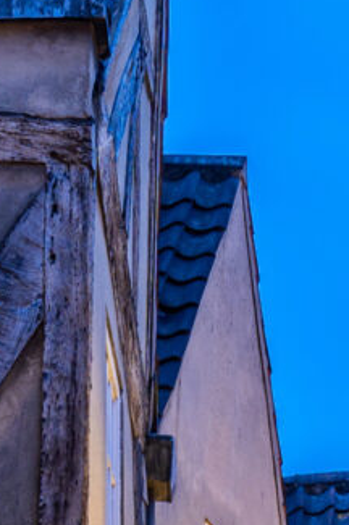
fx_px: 3031
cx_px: 202
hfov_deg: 6.6
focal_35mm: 208
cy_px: 1136
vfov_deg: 9.2
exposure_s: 10
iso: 100
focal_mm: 45
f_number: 10
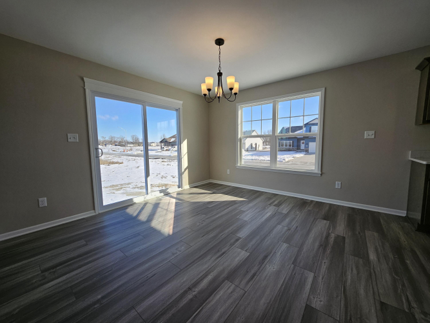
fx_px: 161
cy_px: 162
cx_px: 215
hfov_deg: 106.2
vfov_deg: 89.9
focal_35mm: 13
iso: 32
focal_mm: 1.74
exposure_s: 1/431
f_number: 2.2
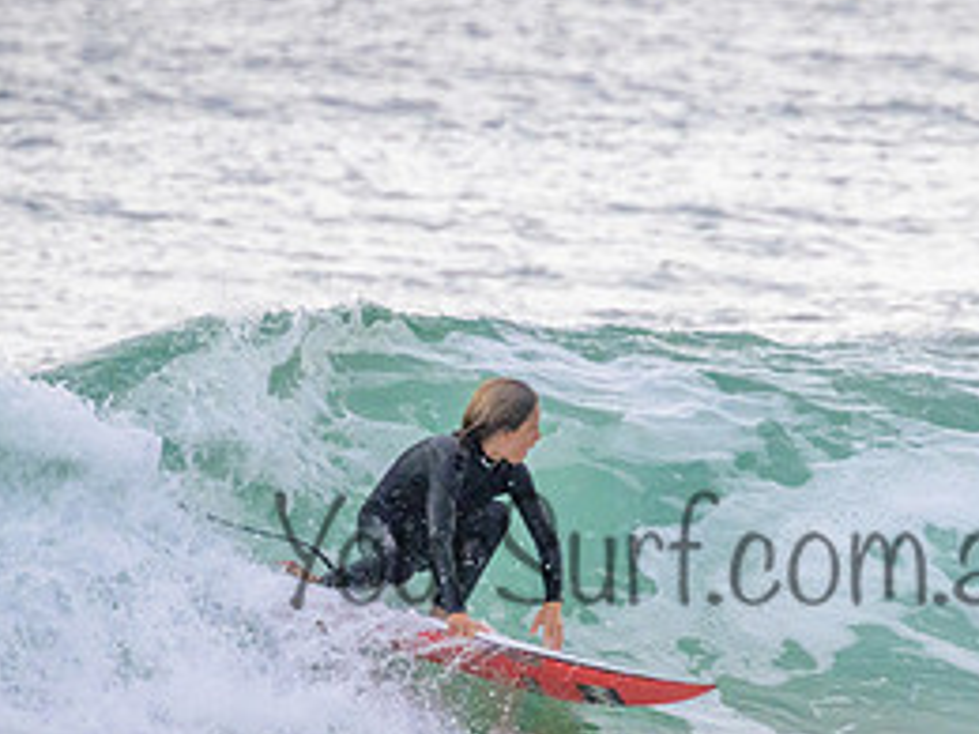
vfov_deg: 0.9
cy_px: 518
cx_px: 663
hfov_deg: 1.2
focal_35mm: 1715
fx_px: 48503
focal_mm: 800
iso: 2800
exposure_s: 1/2000
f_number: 11
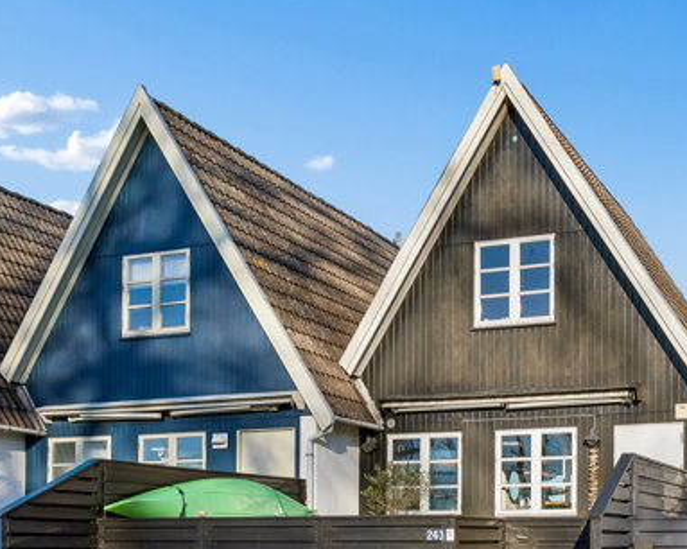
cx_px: 504
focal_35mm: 51
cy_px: 428
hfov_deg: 35.6
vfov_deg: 28.8
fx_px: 1046
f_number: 8
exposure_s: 1/640
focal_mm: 17.5
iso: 200
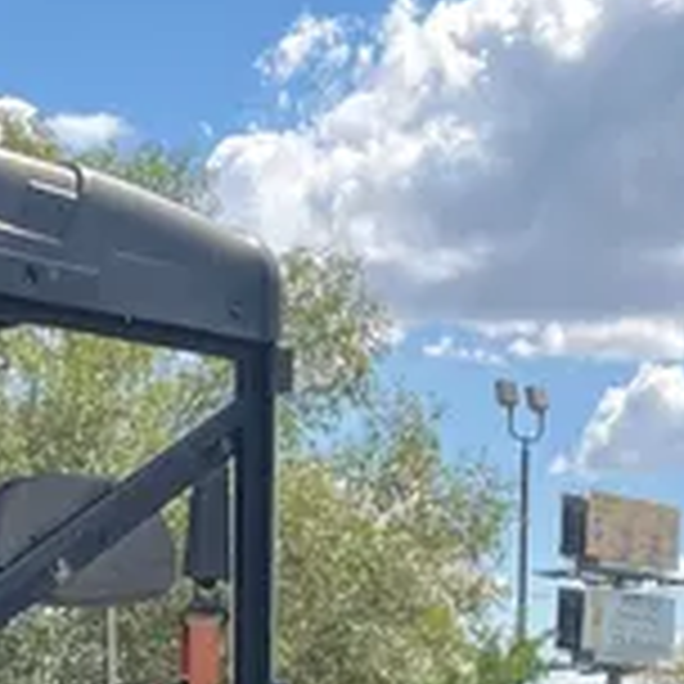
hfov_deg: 15.5
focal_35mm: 111
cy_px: 1357
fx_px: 2481
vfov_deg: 13.5
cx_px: 94
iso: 50
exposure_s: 1/1036
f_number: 1.6
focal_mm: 5.1
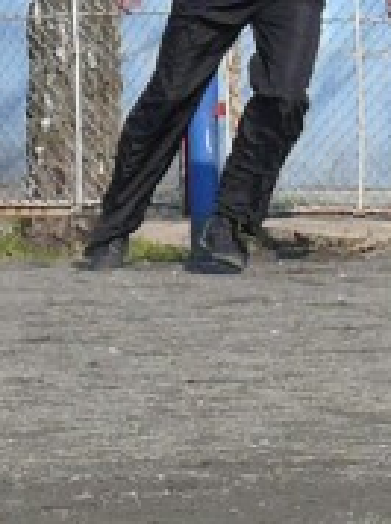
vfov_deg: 2.1
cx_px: 106
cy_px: 60
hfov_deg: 1.6
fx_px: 13964
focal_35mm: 925
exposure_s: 1/1000
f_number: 4
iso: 100
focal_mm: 27.8
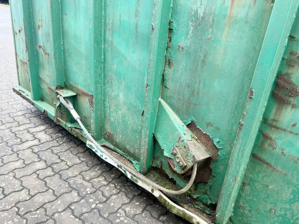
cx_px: 150
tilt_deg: -19.4
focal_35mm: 26
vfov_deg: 53.1
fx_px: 225
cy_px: 112
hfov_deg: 67.3
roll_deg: -7.0
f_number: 1.5
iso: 125
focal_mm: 5.7
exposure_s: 1/121
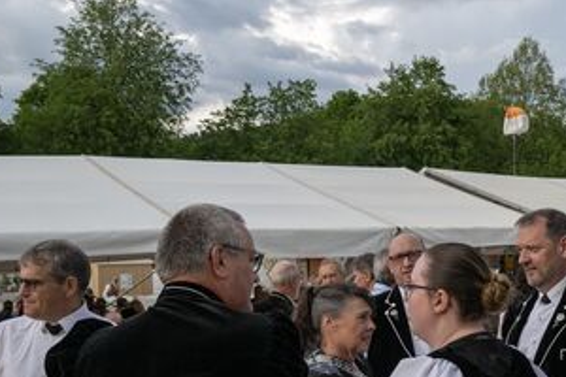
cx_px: 424
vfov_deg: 24.4
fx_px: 863
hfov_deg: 35.5
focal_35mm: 55
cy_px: 277
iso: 400
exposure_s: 1/400
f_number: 8
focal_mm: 30.5
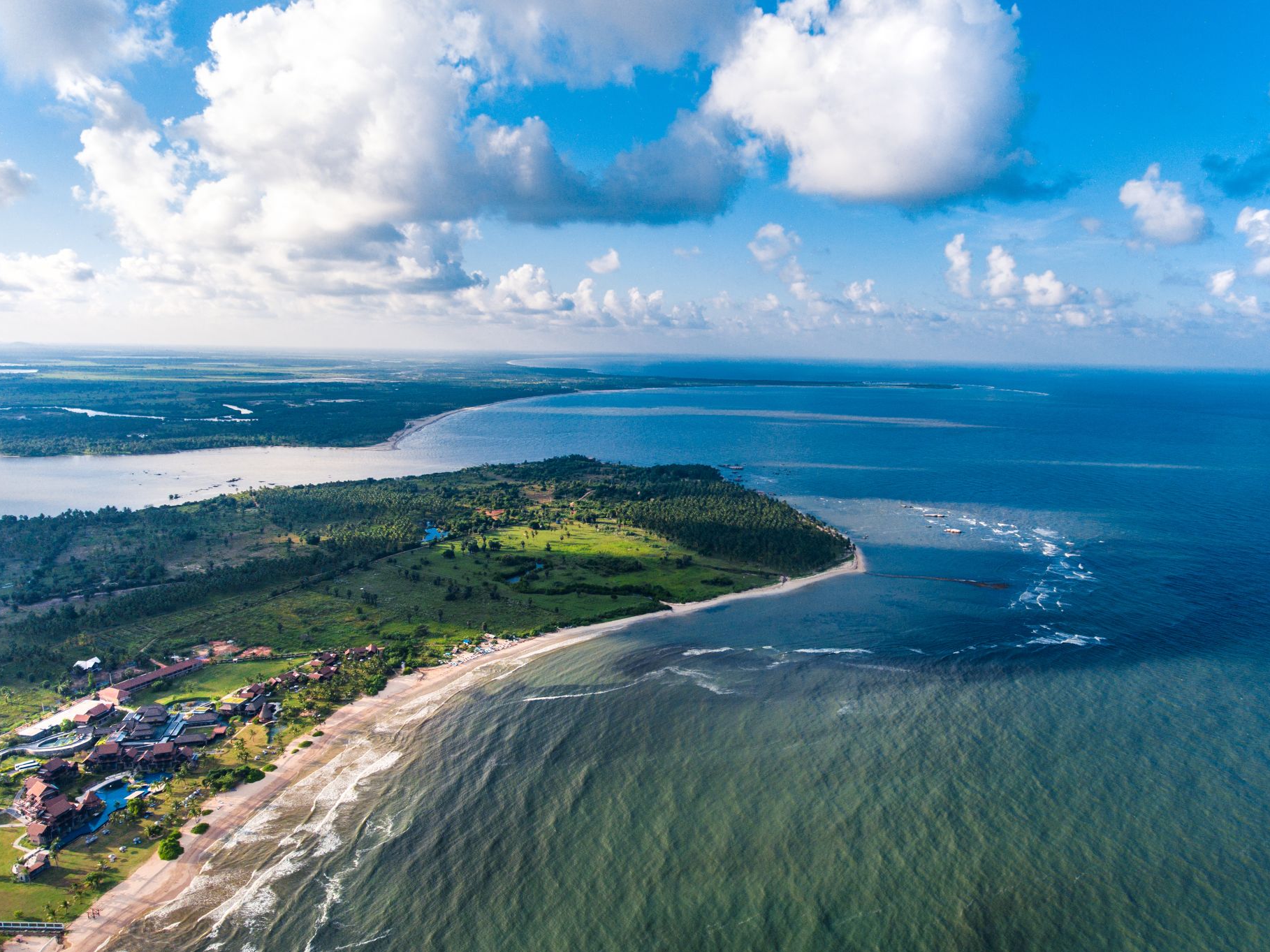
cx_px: 685
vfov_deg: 61.0
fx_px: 807
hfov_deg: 76.3
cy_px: 512
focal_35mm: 22
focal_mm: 3.61
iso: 100
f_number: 2.8
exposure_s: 1/125
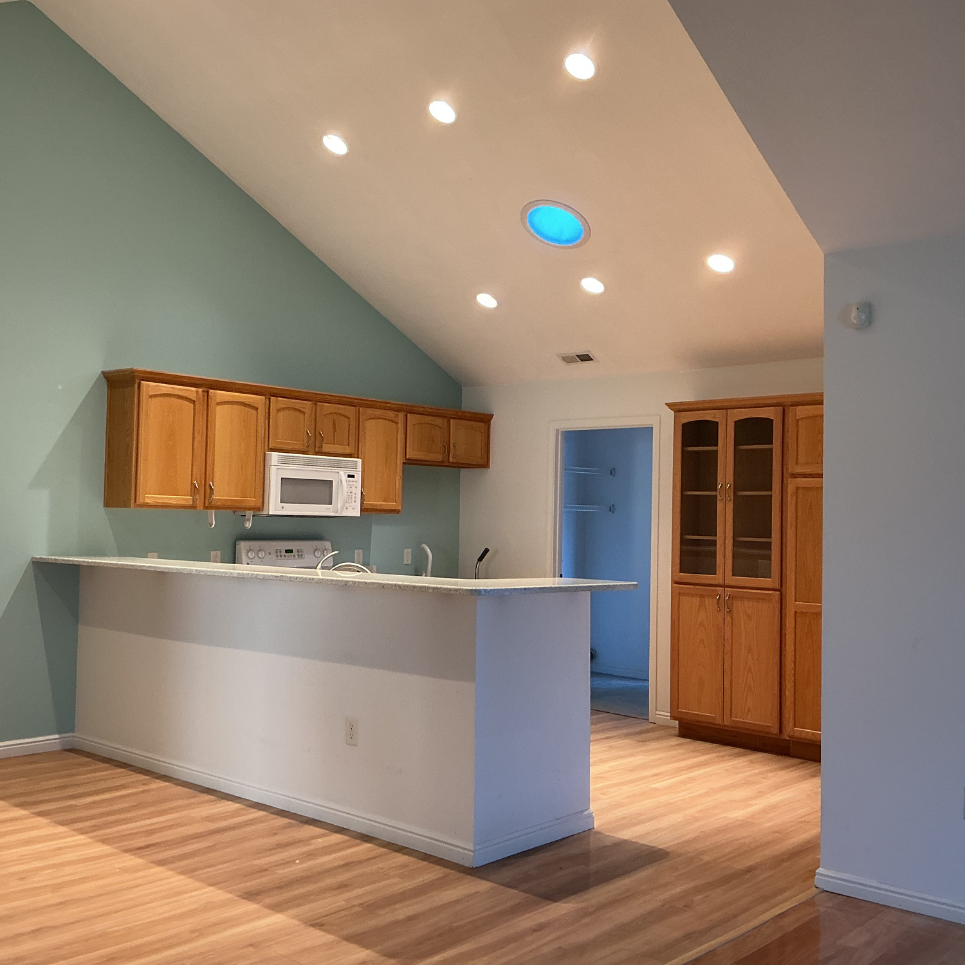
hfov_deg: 47.2
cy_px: 490
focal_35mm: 35
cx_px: 498
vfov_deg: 47.2
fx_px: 1104
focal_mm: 3
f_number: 1.8
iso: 80
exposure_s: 1/60
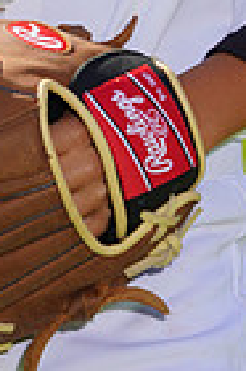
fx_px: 11189
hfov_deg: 1.3
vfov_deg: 1.9
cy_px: -379
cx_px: 70
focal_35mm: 1089
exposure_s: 1/250
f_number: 8
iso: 100
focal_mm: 262
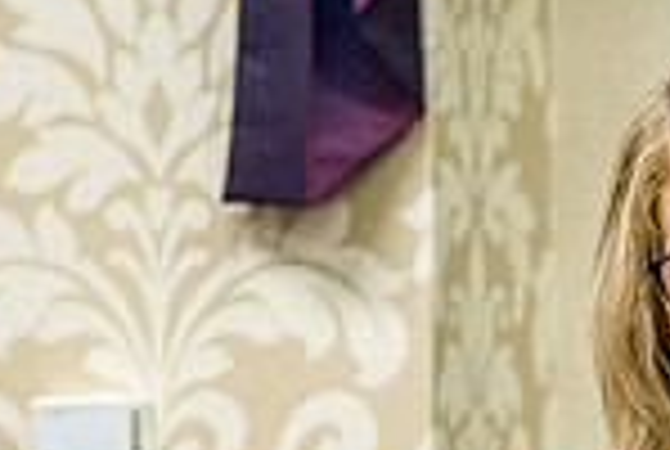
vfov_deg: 1.2
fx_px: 21725
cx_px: 890
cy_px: 740
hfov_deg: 1.8
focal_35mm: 1165
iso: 3200
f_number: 3.5
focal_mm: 200
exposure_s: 1/100
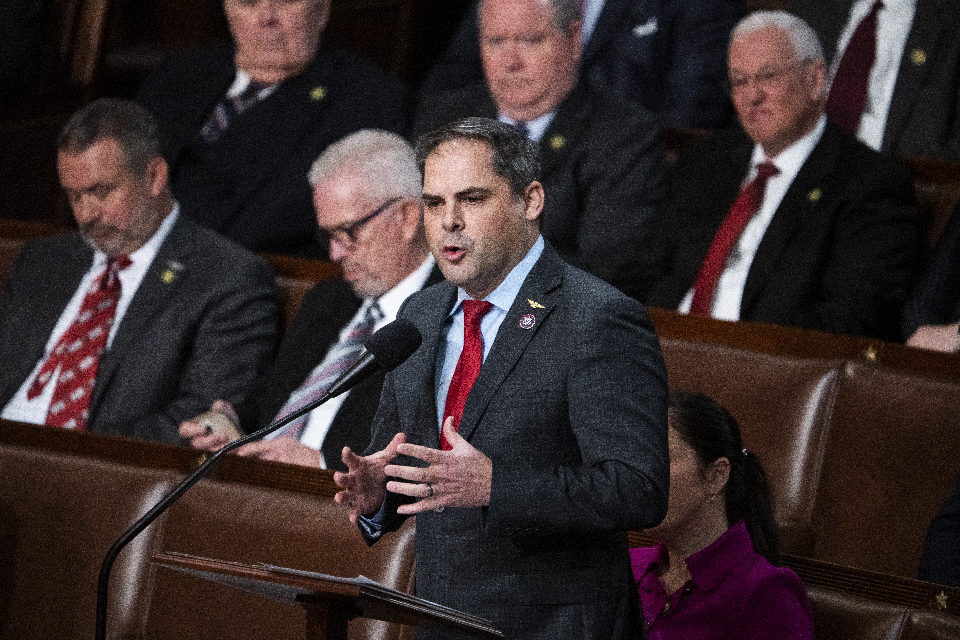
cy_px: 320
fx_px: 15999
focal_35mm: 600
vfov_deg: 2.3
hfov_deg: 3.4
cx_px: 480
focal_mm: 600
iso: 6400
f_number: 6.3
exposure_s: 1/200
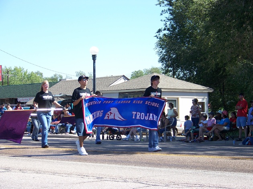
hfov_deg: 18.6
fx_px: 774
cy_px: 94
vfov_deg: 14.0
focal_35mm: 106
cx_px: 126
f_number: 3.2
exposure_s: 1/320
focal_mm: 17.6
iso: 64
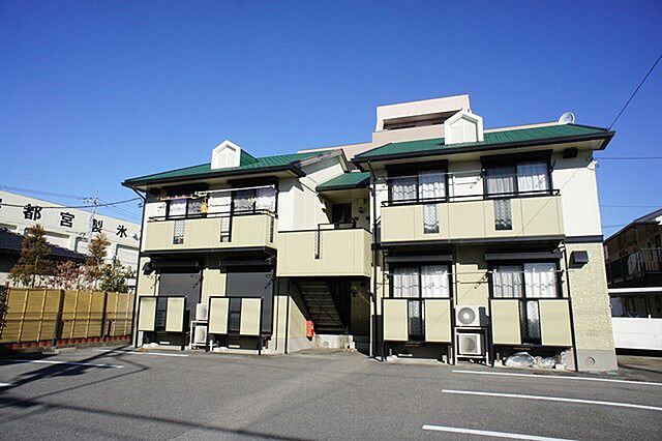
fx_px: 441
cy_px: 220
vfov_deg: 53.1
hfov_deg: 73.8
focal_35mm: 24
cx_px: 331
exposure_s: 1/250
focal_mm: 16
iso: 200
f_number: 11
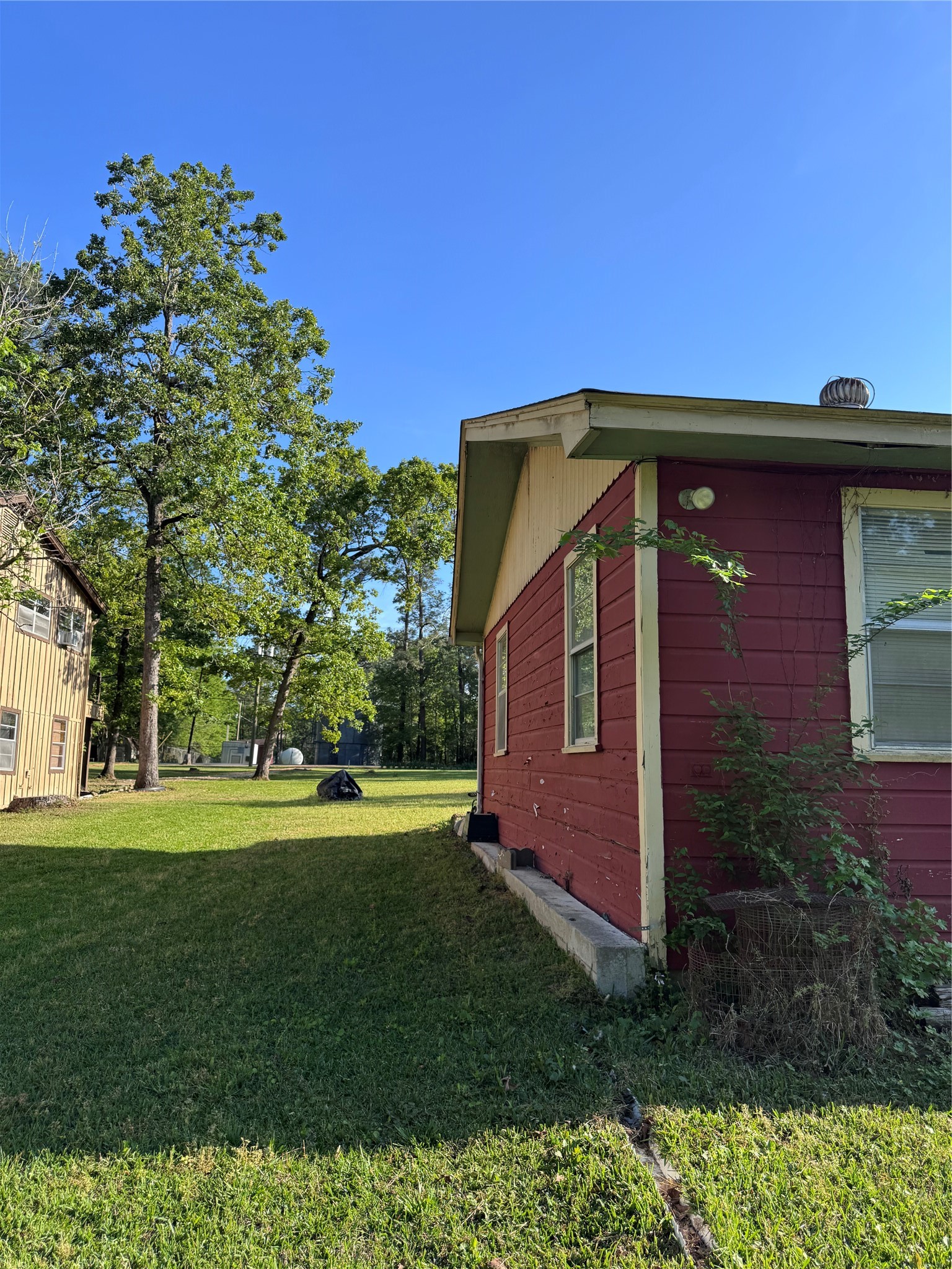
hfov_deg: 56.8
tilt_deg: +8.6
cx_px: 476
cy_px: 634
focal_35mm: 24
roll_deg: -0.2
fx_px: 880
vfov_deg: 71.6
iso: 80
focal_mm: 6.76
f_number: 1.78
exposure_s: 1/1721
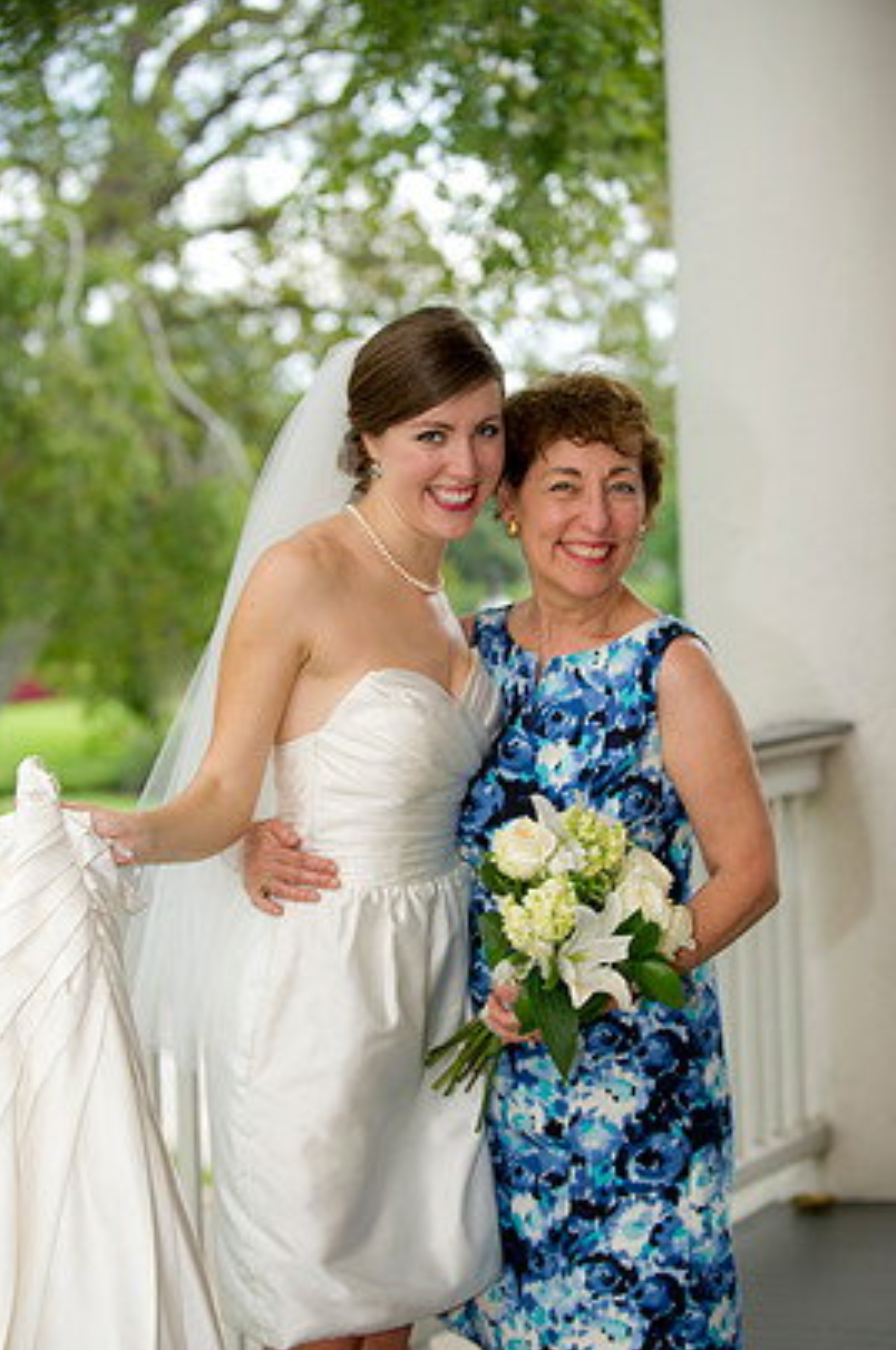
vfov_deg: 26.0
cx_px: 460
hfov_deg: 17.4
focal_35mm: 78
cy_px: 712
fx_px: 2922
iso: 250
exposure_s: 1/100
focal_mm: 70
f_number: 2.8
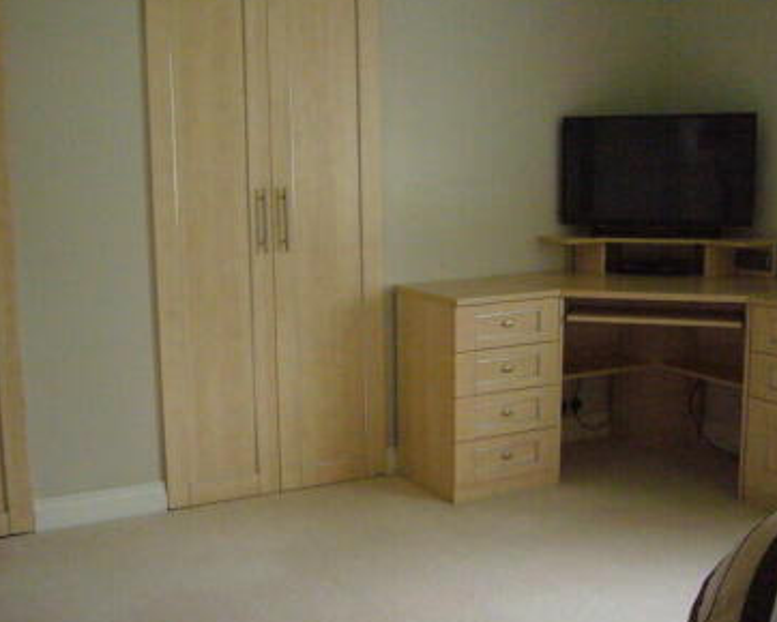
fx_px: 1012
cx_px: 276
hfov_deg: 41.6
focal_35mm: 44
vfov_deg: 34.2
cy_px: 316
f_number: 2.8
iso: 400
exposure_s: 1/30
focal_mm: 4.6
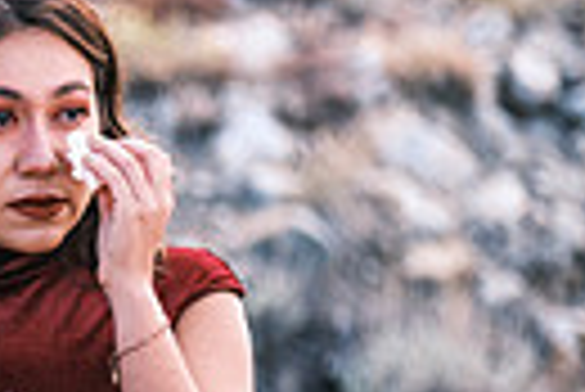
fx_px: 15243
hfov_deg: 2.2
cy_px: 340
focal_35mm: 937
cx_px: -562
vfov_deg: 1.5
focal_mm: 140
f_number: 2.8
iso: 400
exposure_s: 1/900
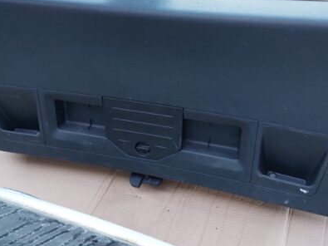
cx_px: 179
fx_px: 360
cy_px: 108
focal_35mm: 38
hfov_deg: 48.9
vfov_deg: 37.6
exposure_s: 1/50
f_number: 1.8
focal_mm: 5.23
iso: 50
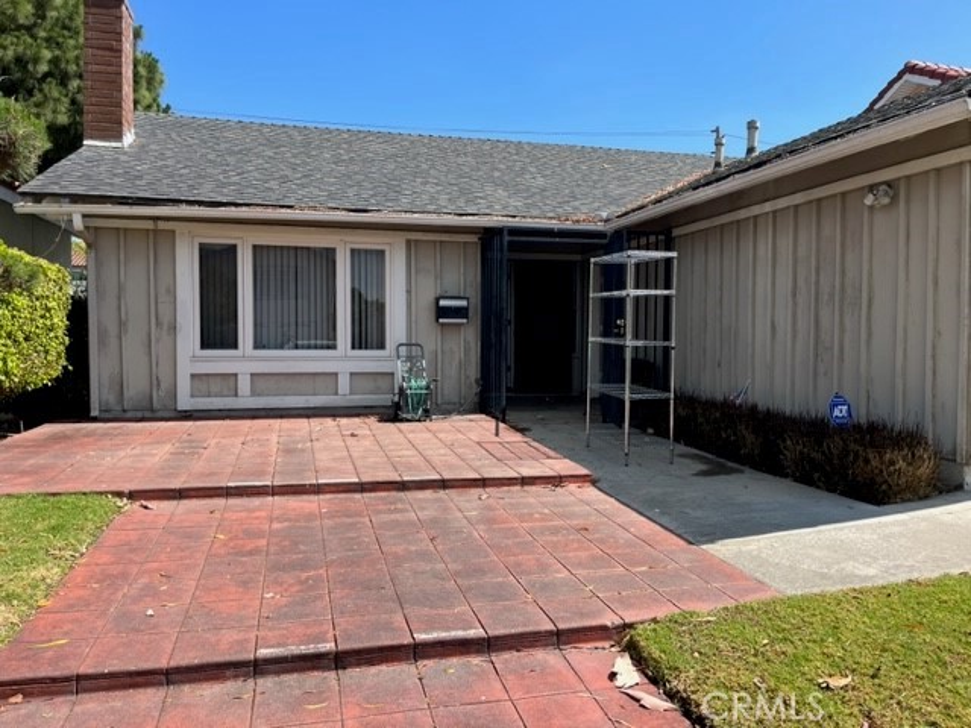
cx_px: 486
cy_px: 364
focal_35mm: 26
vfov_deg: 53.1
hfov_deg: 67.3
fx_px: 729
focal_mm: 5.1
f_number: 1.6
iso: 50
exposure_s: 1/2179
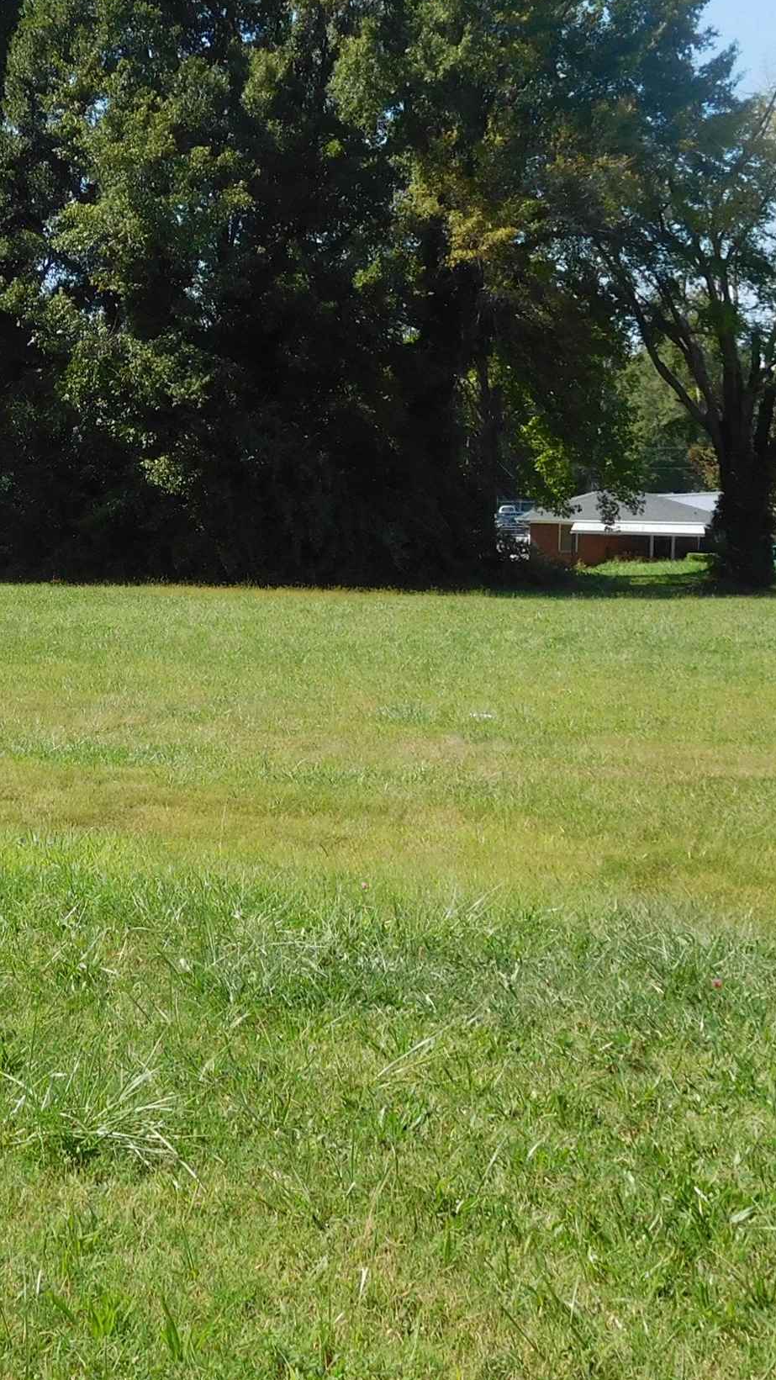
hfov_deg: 22.9
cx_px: 66
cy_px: 529
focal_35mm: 51
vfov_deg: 40.3
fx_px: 1866
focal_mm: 4.5
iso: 125
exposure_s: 1/800
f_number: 3.4
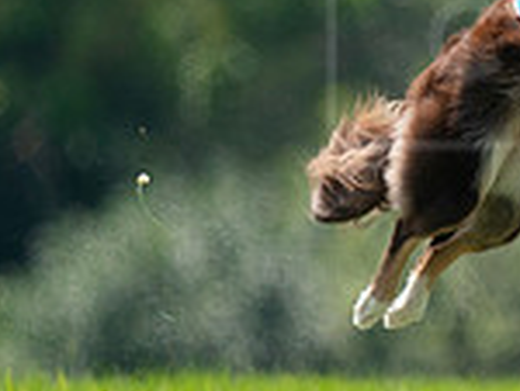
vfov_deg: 0.7
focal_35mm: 2226
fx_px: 33492
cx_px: 659
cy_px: 95
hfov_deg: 0.9
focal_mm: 600
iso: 1600
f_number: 6.3
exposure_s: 1/4000
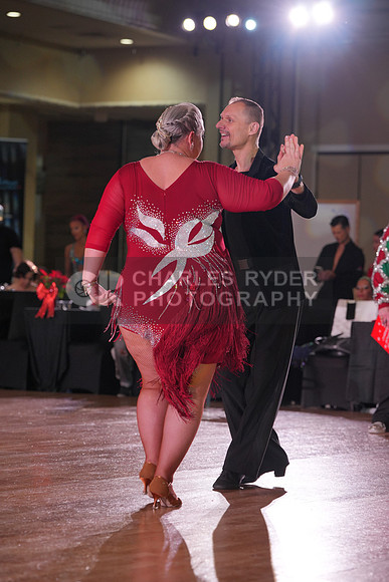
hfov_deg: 11.2
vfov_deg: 16.8
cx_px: 194
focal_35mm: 122
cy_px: 291
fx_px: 1976
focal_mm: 122
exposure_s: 1/400
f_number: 4
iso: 1000
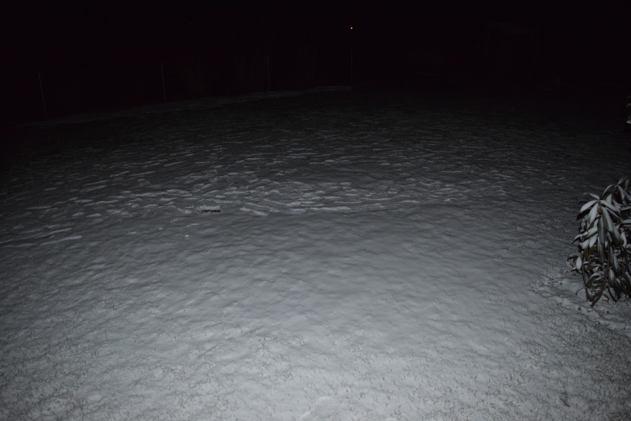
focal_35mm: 27
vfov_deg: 47.9
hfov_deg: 67.4
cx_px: 316
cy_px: 210
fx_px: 473
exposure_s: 1/60
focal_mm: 18
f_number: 3.5
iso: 3200
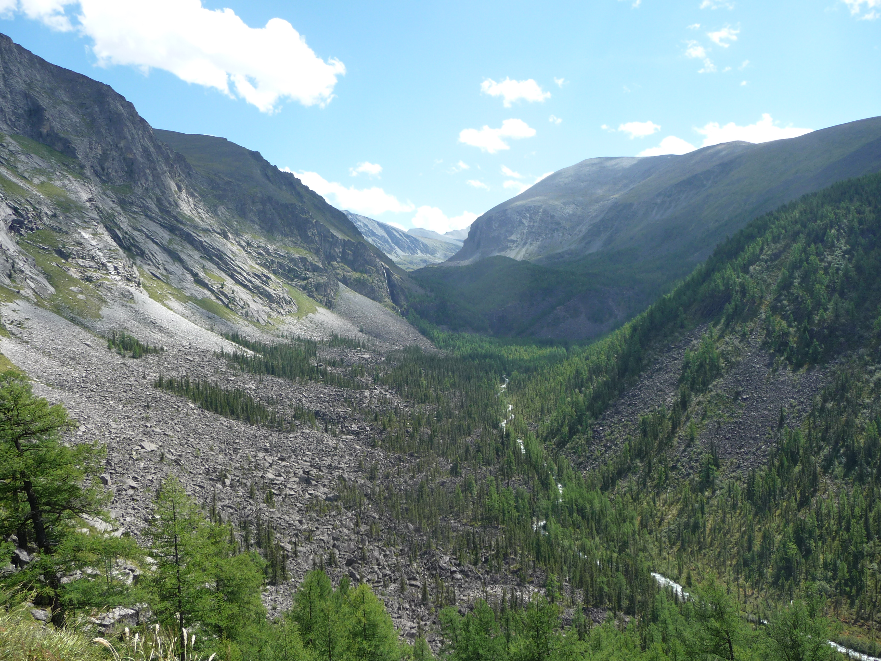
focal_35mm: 30
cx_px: 440
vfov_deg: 46.8
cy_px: 330
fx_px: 764
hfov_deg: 60.0
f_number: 3.4
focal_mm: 5
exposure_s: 1/640
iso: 100
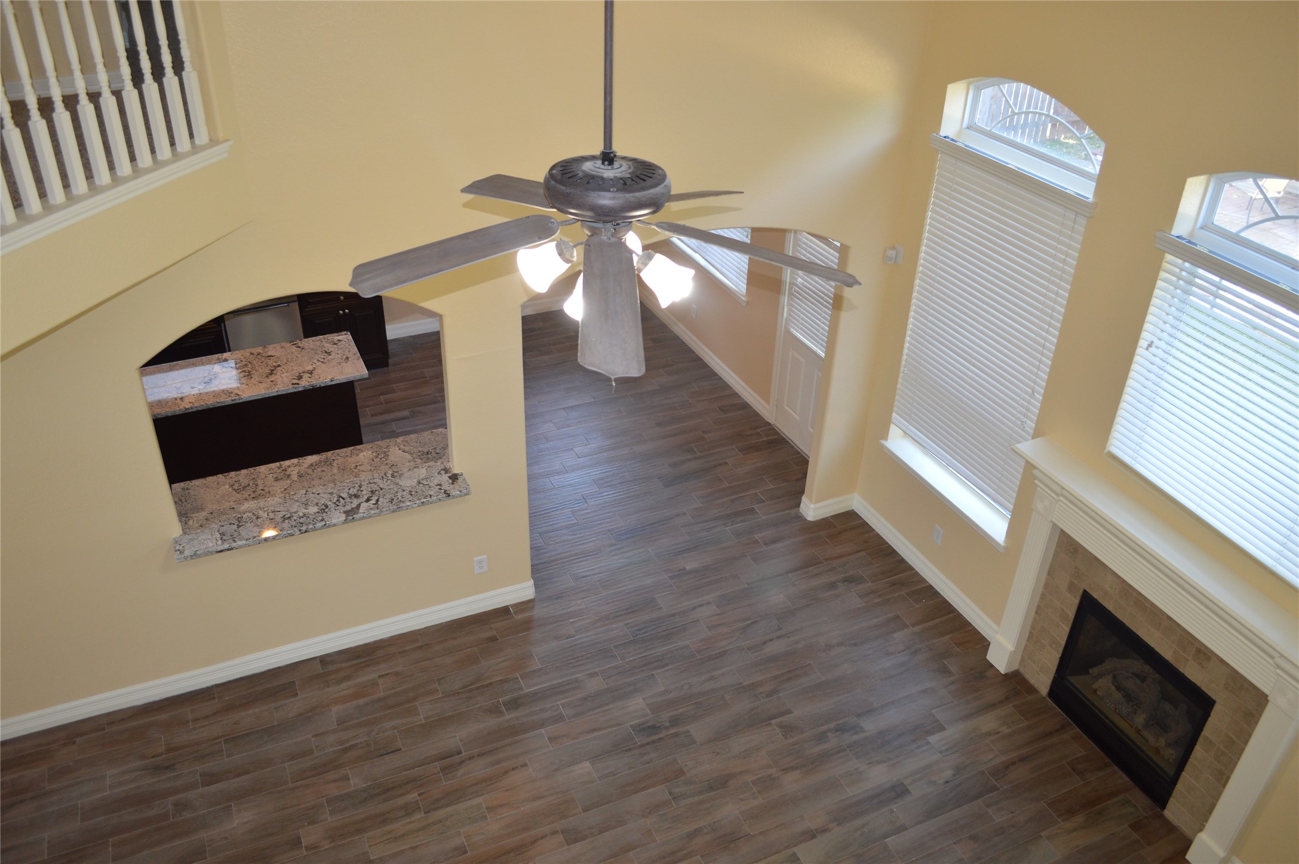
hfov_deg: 67.4
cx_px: 650
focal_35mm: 27
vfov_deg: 47.8
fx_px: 973
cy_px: 432
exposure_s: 1/60
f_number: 3.5
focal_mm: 18
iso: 500
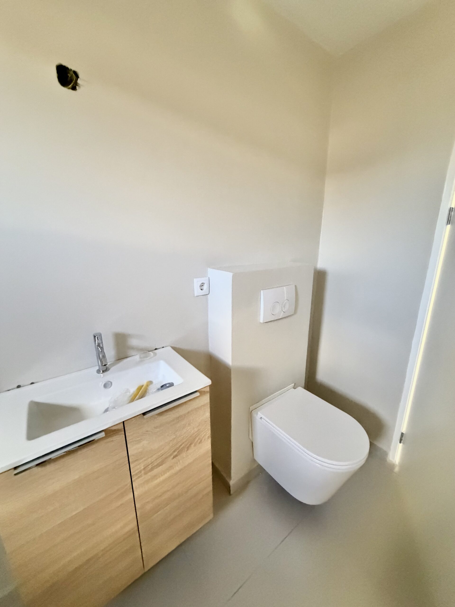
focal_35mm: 14
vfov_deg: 102.1
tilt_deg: -13.9
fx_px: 245
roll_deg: -1.4
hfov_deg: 85.7
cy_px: 304
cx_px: 228
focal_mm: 2.22
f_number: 2.2
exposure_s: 1/60
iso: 1000
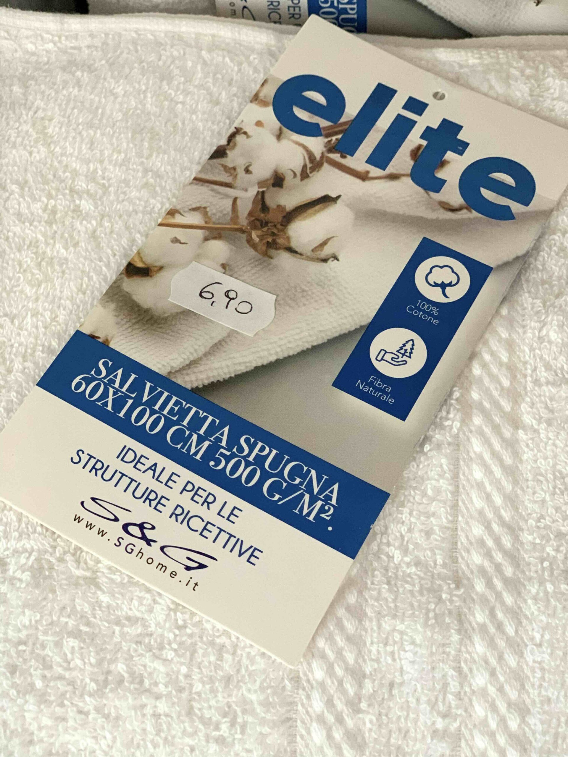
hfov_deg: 28.0
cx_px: 284
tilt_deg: -66.9
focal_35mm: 52
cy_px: 378
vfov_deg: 36.8
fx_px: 1138
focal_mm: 6
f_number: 2.4
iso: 320
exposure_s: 1/60
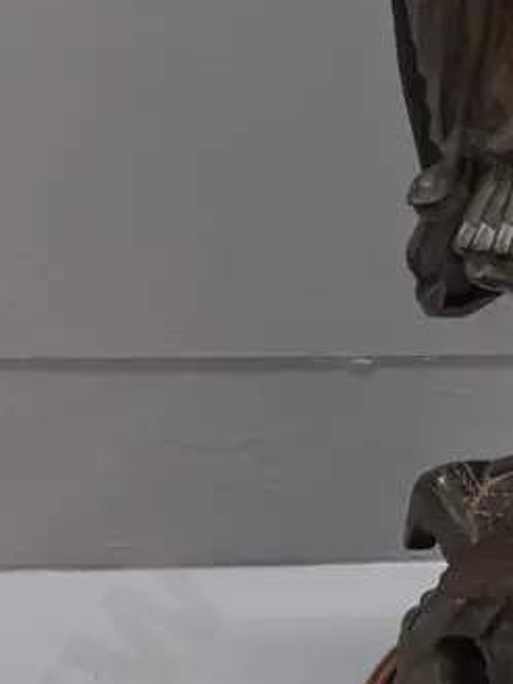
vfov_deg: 17.1
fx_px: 2212
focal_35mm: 112
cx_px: 629
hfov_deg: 12.9
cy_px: -19
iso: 3200
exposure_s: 1/160
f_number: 5
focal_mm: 18
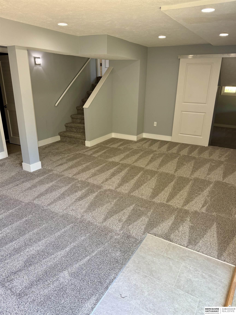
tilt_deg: -20.4
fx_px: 218
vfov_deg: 71.6
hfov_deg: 56.8
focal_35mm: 24
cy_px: 158
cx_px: 118
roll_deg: -0.7
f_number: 1.78
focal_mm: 6.76
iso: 160
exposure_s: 1/120
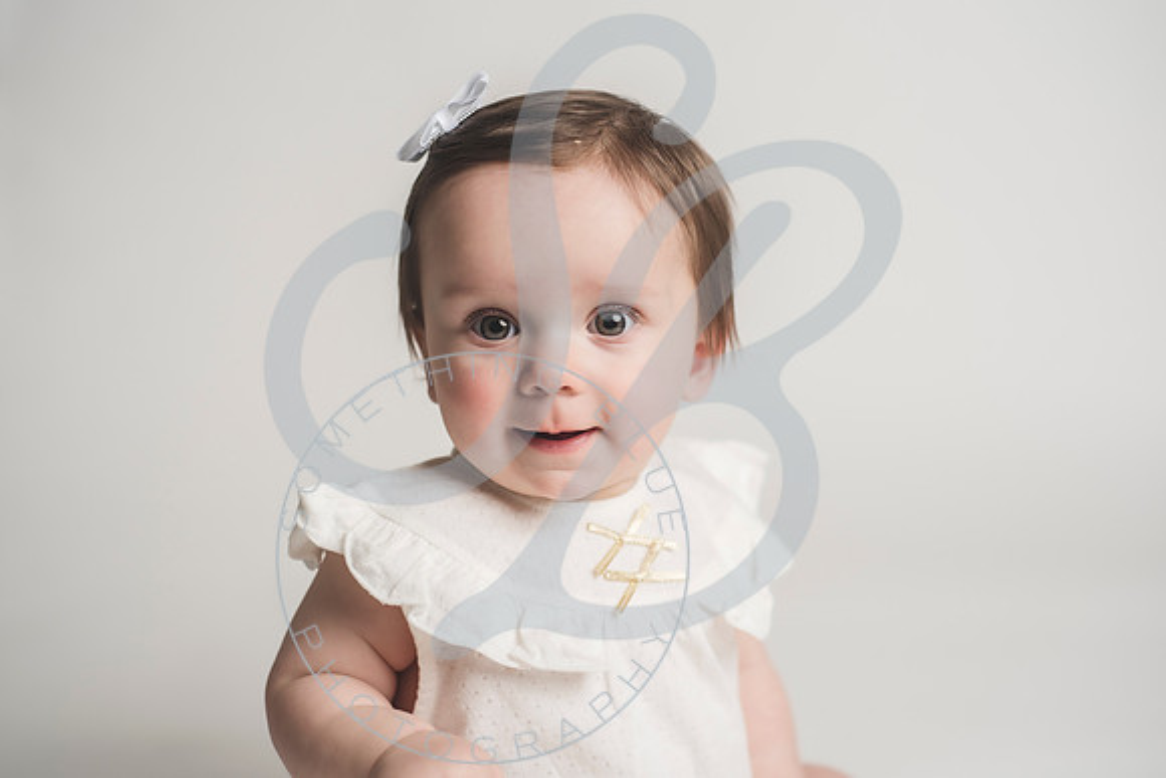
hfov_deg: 38.5
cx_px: 566
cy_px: 389
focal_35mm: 51
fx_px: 1668
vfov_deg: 26.3
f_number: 2.8
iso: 100
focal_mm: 50
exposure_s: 1/250
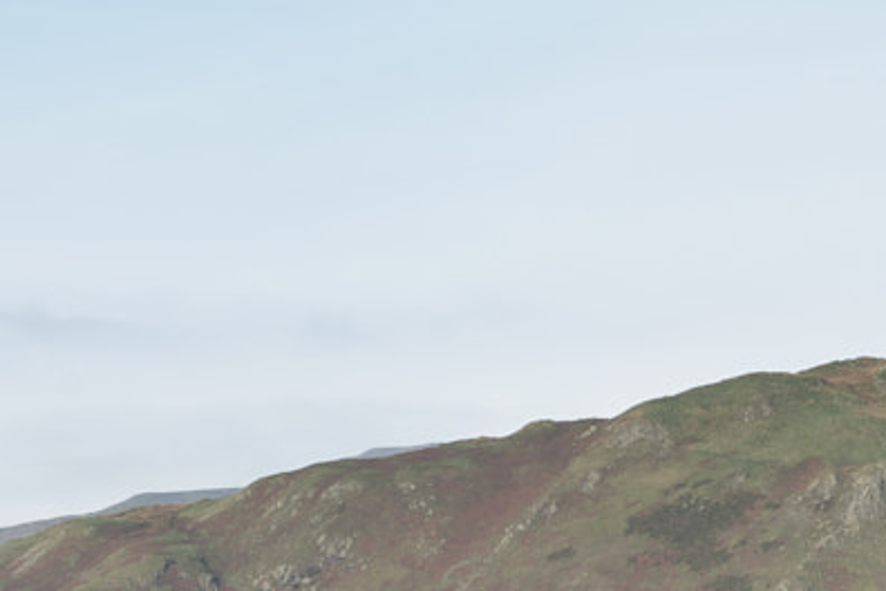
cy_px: 1244
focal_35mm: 181
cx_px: -18
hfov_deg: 11.2
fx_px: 4454
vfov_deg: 7.3
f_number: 16
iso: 100
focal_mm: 35
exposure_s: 1/20
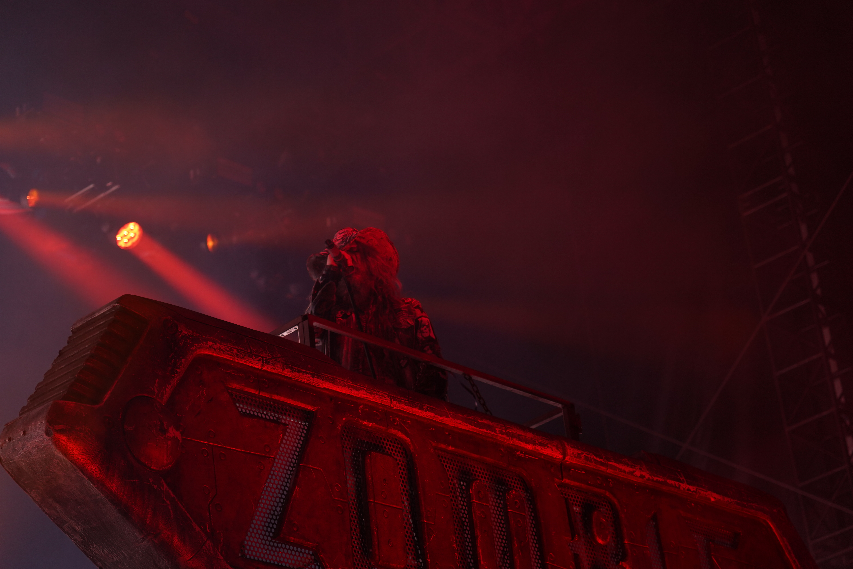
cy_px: 284
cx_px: 426
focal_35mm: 105
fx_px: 2488
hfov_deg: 19.5
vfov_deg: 13.0
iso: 1000
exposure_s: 1/125
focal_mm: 105
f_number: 4
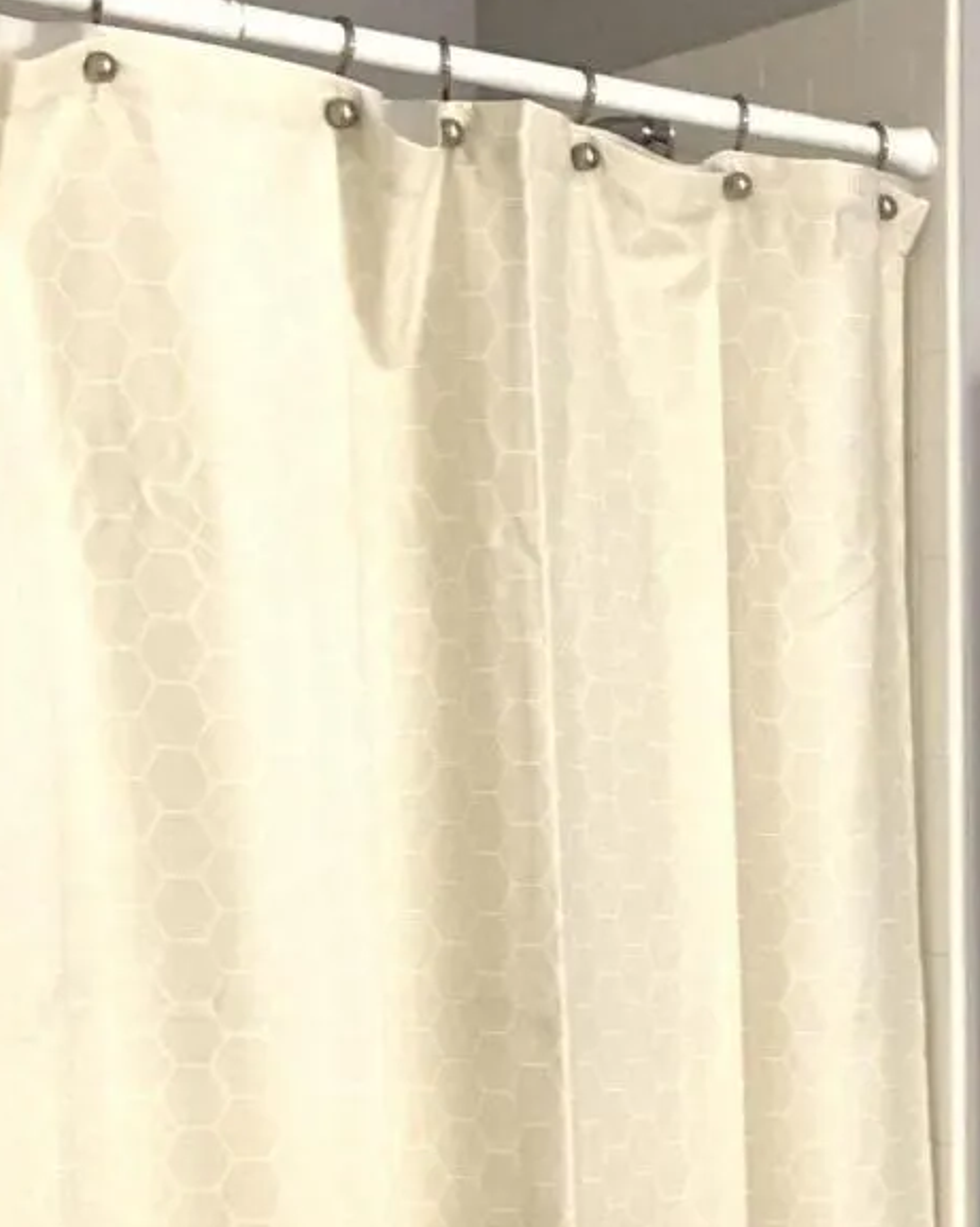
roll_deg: -1.2
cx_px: 1522
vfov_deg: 20.5
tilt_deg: -8.2
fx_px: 3193
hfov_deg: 15.9
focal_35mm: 88
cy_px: 1435
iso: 250
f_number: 1.8
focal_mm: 4.25
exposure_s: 1/60
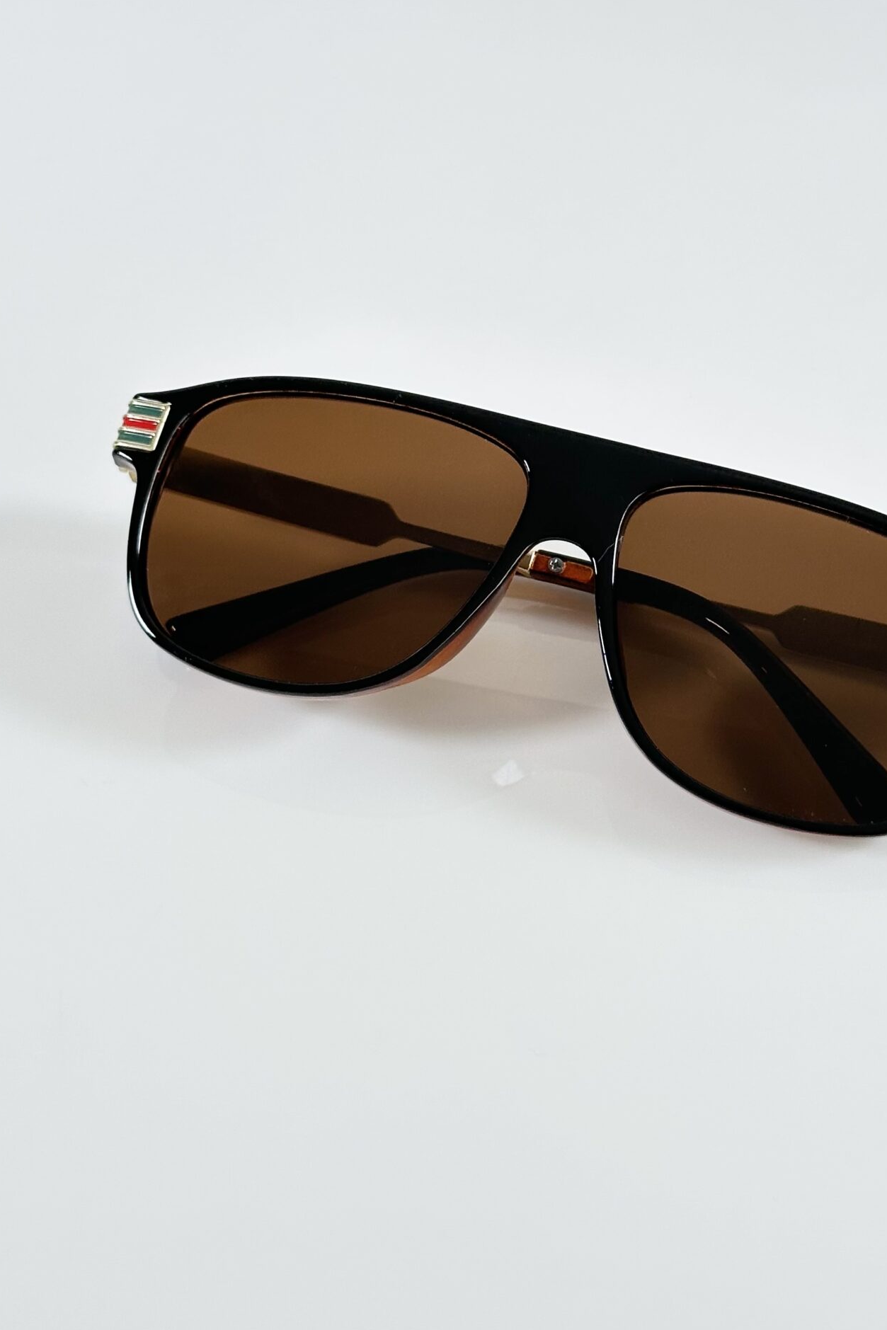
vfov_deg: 29.6
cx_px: 568
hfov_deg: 20.0
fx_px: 2513
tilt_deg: -47.1
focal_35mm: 68
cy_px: 630
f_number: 1.78
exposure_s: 1/121
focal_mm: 6.86
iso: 80
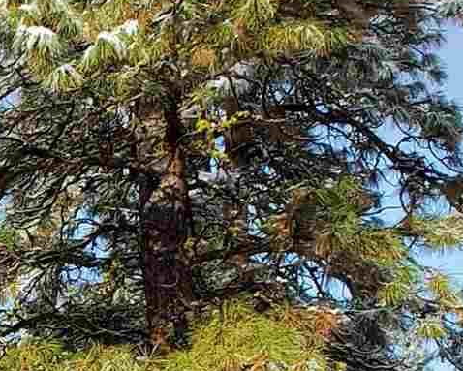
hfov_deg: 9.8
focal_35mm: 163
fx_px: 2235
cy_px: 809
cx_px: -785
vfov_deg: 8.8
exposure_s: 1/765
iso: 50
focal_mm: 4.3
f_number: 2.4
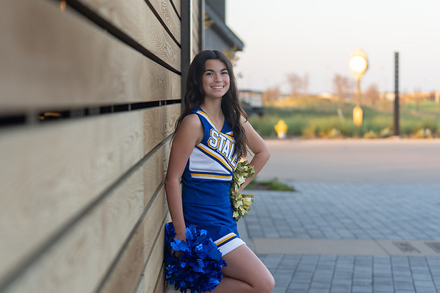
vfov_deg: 18.9
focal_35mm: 72
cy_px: 146
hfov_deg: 28.0
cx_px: 220
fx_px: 881
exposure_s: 1/320
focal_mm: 70
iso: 320
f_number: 2.8
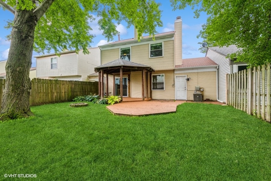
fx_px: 120
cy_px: 90
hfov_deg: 96.7
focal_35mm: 16
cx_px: 136
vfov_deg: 73.7
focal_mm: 16
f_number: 9.5
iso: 200
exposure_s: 1/60
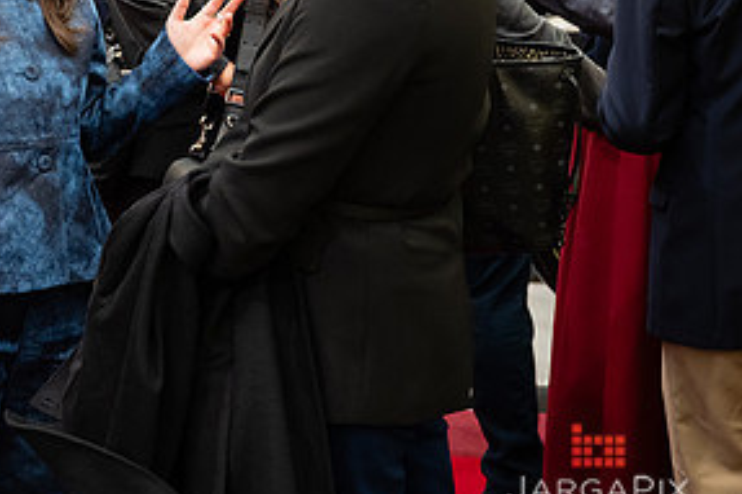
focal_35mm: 81
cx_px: 5
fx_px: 1668
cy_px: 59
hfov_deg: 24.0
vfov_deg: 16.6
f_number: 3.2
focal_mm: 40
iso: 2000
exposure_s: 1/160
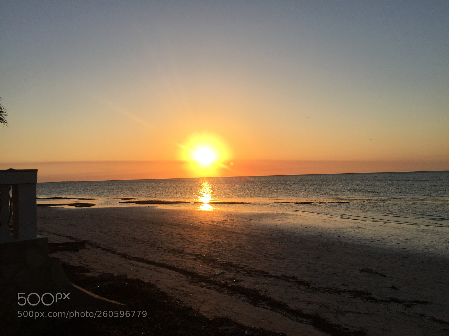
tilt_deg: +2.4
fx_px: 376
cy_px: 168
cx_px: 224
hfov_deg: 61.7
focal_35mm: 29
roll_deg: -0.6
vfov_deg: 48.2
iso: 32
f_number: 2.2
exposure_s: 1/2326
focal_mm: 4.15
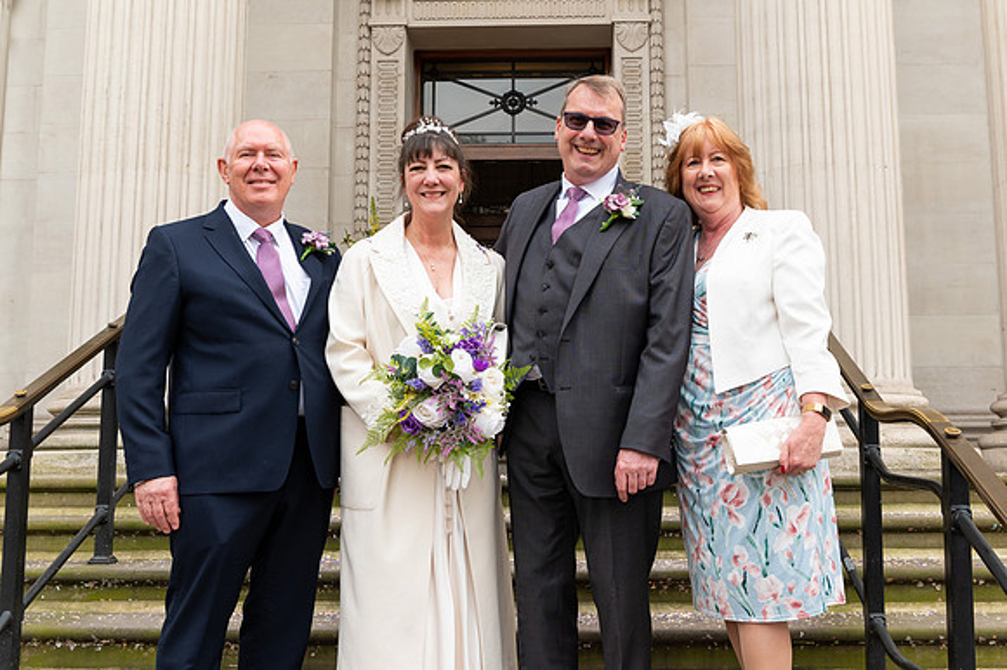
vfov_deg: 34.5
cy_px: 351
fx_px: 1077
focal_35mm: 39
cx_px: 538
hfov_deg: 50.1
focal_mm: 34
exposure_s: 1/200
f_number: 7.1
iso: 200
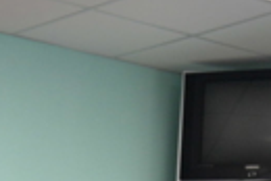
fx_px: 1341
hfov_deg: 11.5
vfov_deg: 7.4
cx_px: 141
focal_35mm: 178
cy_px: 358
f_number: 4.5
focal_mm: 31
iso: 640
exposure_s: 1/80
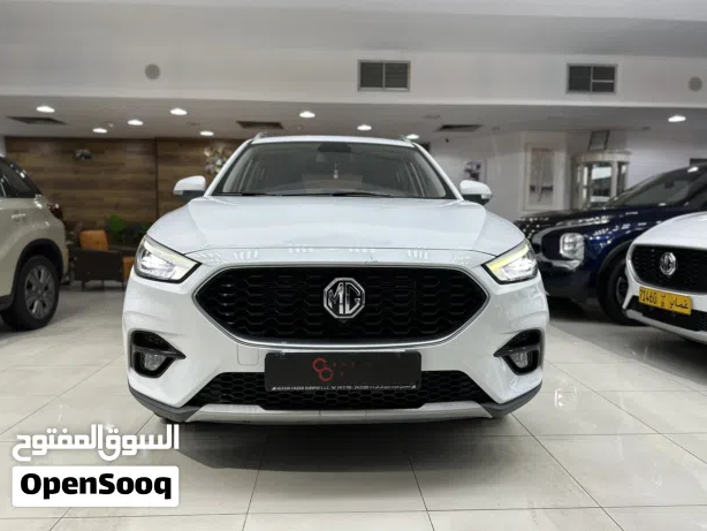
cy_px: 258
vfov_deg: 54.9
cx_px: 352
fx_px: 511
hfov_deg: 69.4
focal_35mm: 25
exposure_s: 1/176
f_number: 1.78
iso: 80
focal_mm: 6.86
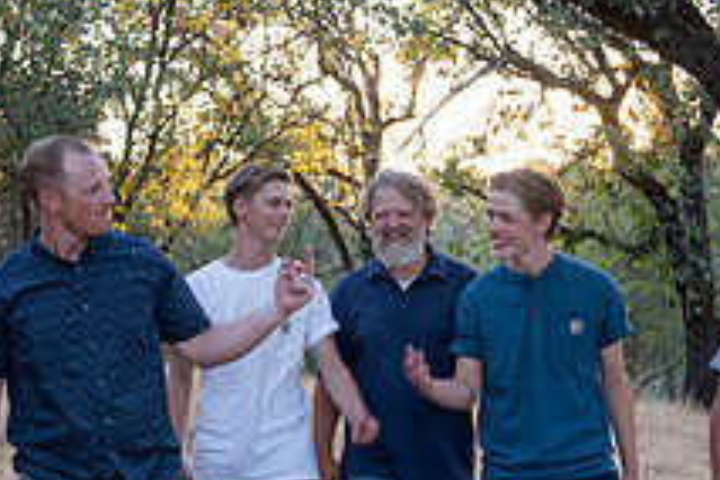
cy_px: 313
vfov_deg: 20.0
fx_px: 1360
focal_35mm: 68
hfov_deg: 29.6
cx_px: 311
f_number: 2.8
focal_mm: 25
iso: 250
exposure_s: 1/100
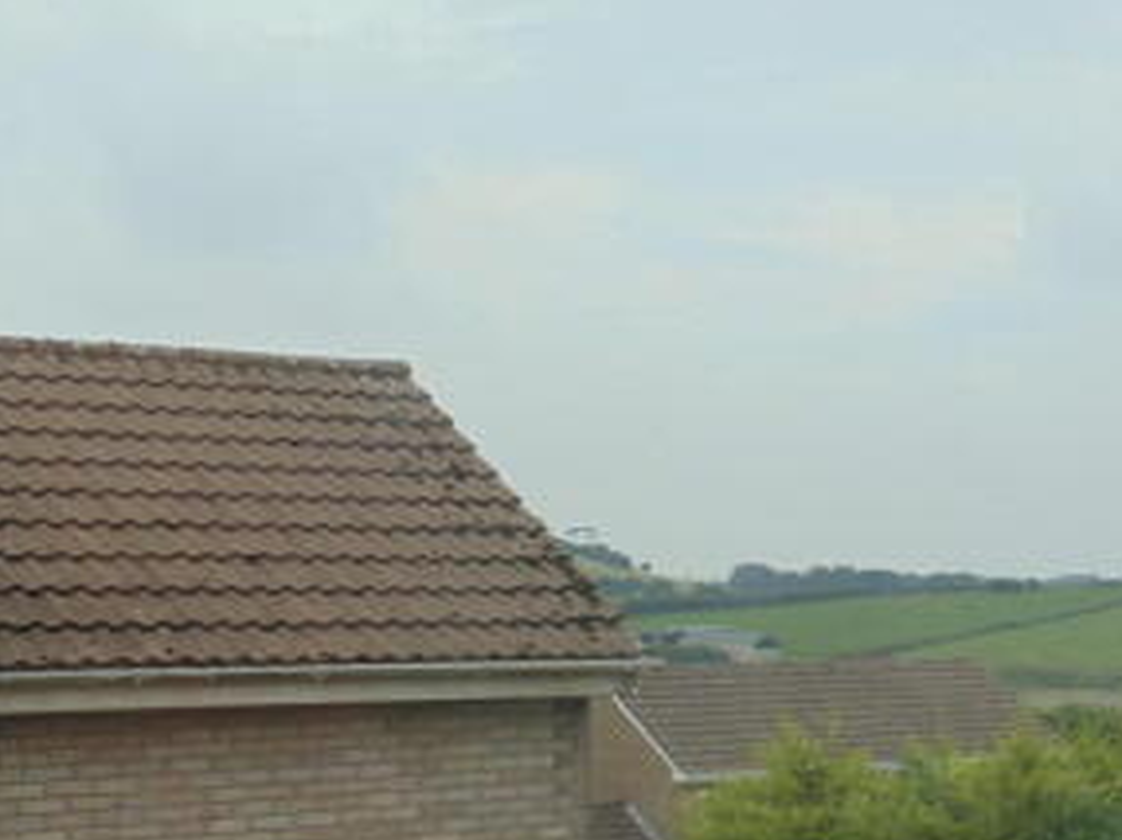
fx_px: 2236
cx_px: 968
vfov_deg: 20.9
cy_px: 717
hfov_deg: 27.4
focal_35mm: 69
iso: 80
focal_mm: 6.2
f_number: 3.4
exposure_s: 1/640
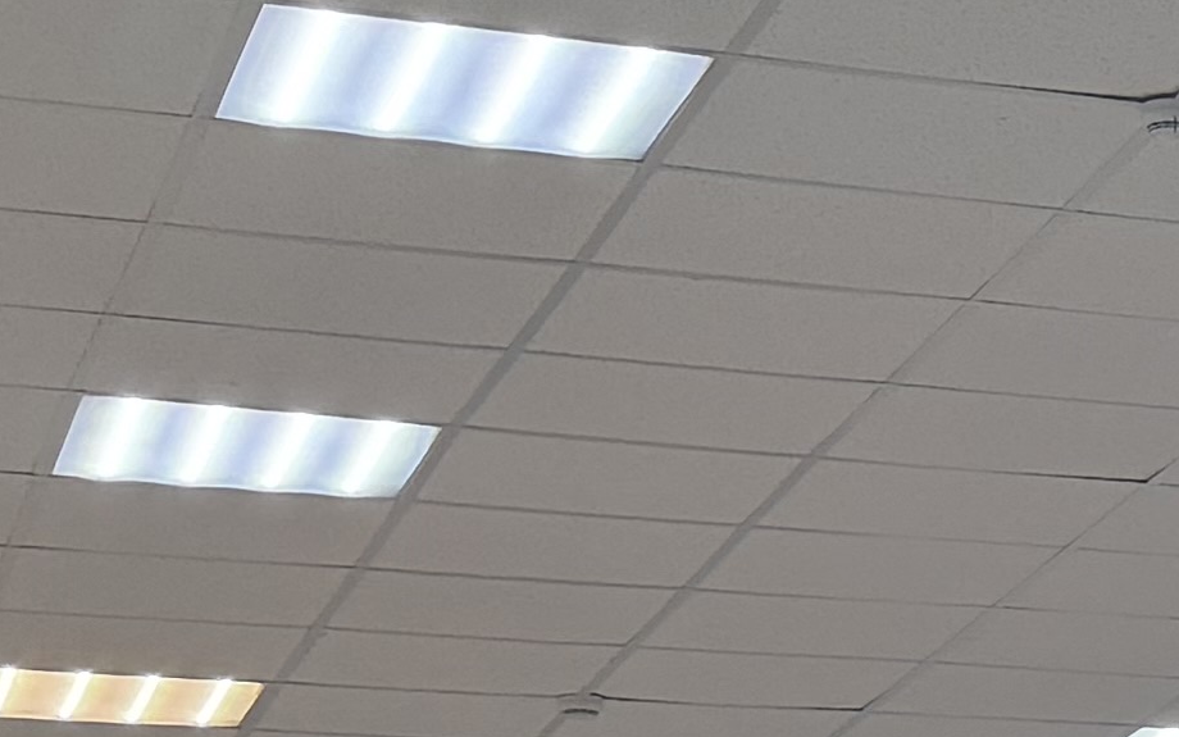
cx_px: 2872
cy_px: 892
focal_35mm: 158
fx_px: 5077
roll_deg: +2.7
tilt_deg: +7.6
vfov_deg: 8.2
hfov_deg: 11.1
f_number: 1.78
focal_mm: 6.76
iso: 125
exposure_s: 1/100
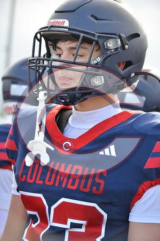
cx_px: 80
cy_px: 120
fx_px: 924
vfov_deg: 14.9
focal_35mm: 138
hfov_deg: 9.9
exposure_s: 1/500
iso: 500
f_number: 5
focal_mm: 92
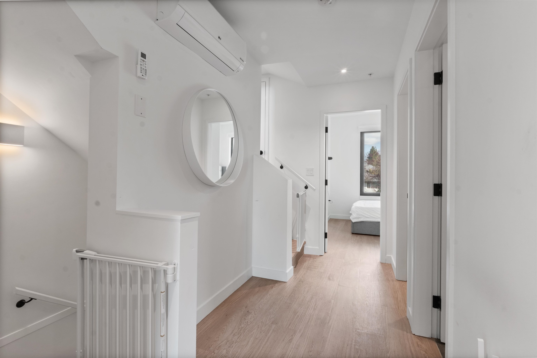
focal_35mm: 16
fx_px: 246
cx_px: 268
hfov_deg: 95.0
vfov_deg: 72.1
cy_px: 179
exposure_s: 2
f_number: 16
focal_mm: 11
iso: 160
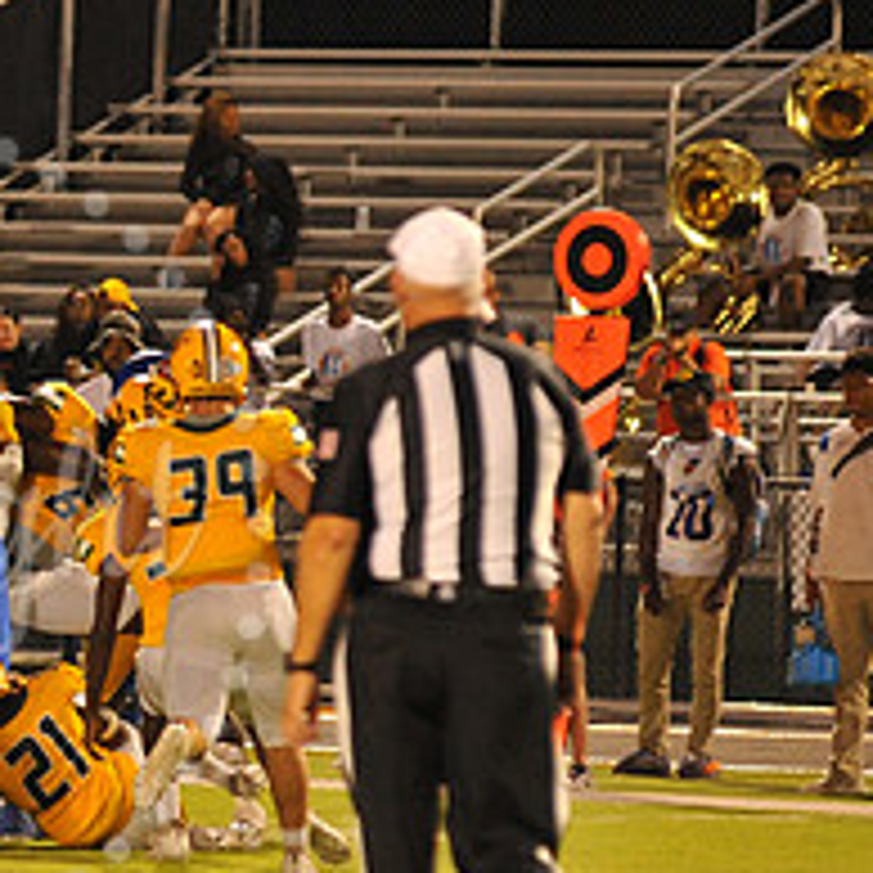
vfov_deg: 3.5
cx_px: -158
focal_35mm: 507
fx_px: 14466
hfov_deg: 3.5
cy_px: 531
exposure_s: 1/160
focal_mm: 200
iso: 3200
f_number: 4.5
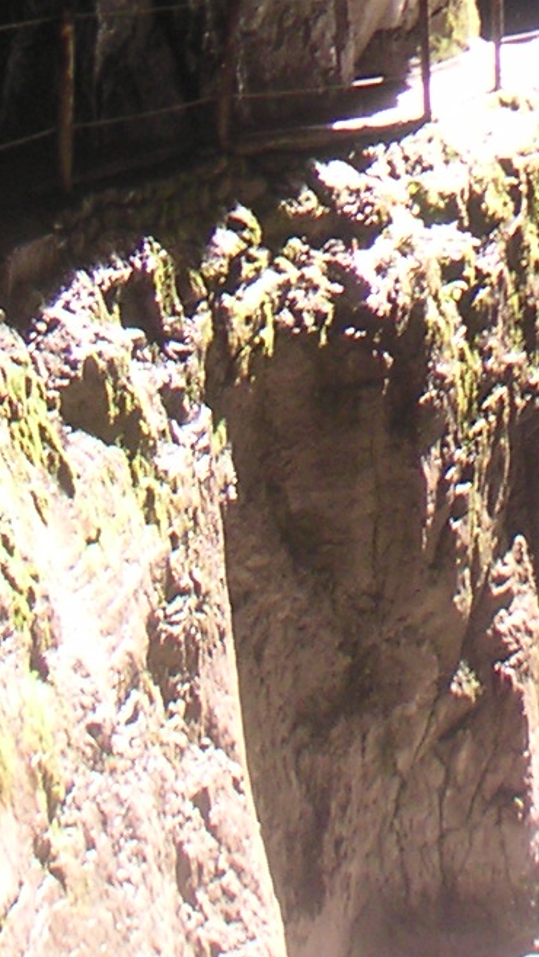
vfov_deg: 15.7
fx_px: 3275
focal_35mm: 129
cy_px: -351
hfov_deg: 9.1
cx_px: 877
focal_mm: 6
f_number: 2.8
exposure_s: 1/90
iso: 50
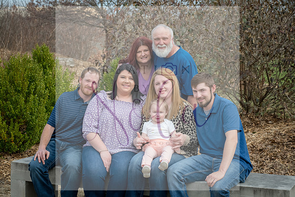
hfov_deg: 25.4
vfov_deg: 17.1
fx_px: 656
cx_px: 148
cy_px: 98
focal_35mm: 80
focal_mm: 80
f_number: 8
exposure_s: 1/500
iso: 400
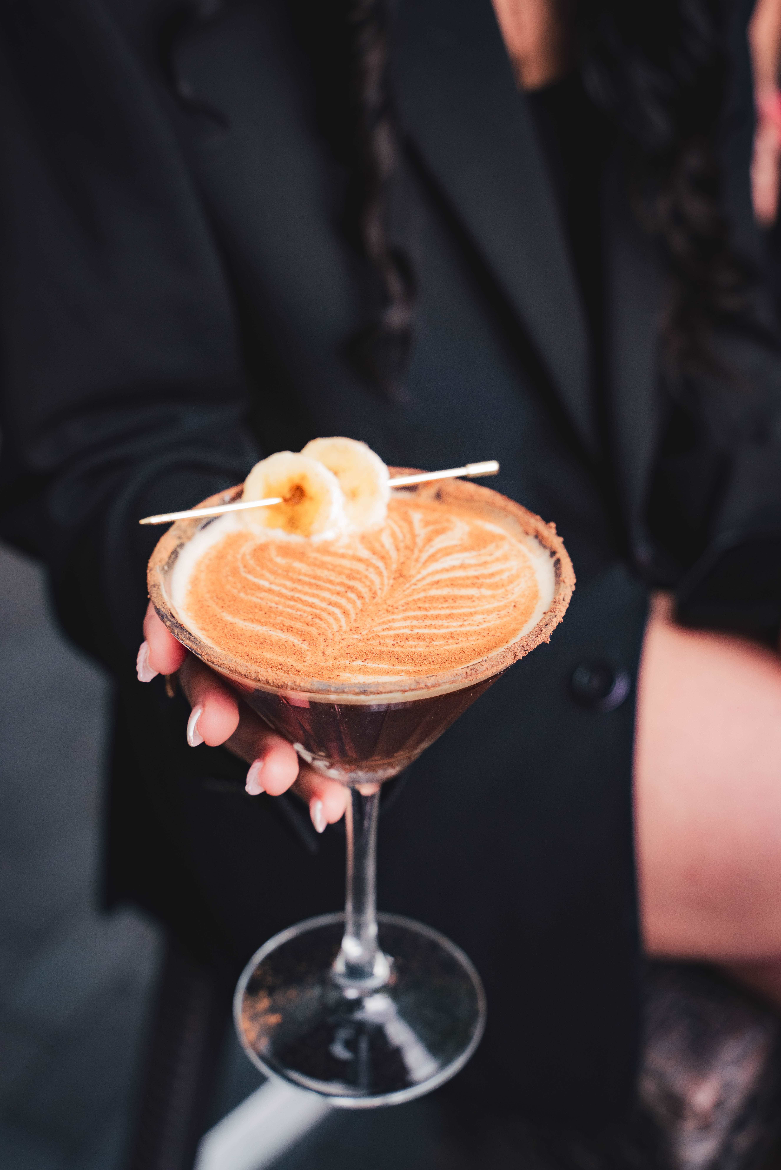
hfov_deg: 27.5
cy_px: 585
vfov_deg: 40.3
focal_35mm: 49
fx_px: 1594
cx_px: 390
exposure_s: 1/500
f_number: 5
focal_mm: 49
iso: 1600
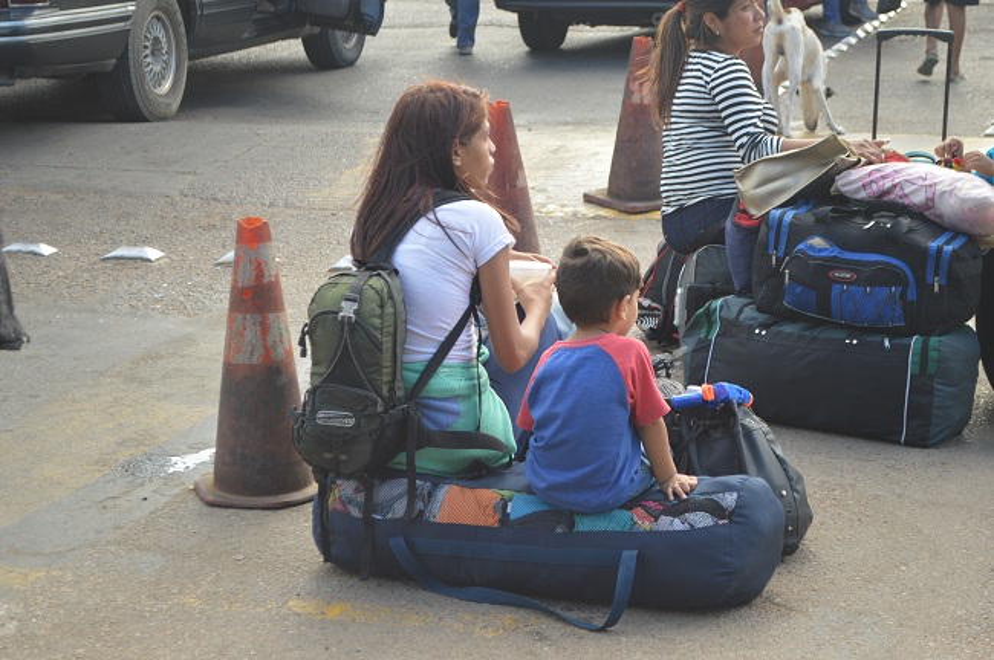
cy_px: 330
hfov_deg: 24.6
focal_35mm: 82
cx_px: 497
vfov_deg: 16.5
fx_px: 2276
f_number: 5.6
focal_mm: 55
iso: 220
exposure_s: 1/125
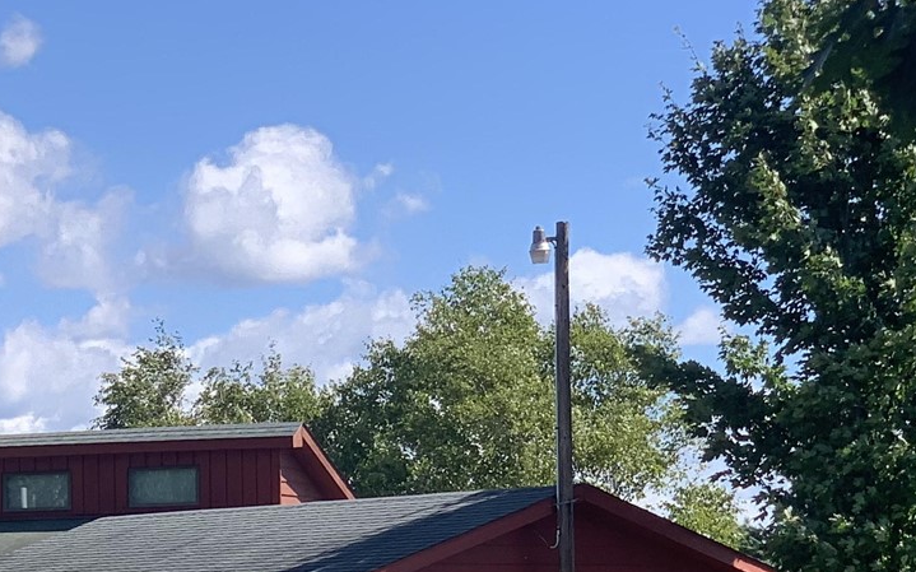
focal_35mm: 157
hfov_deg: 13.2
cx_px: 136
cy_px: 896
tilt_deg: -3.1
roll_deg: +1.1
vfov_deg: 8.2
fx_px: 3918
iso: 16
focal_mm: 6
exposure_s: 1/578
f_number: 2.4
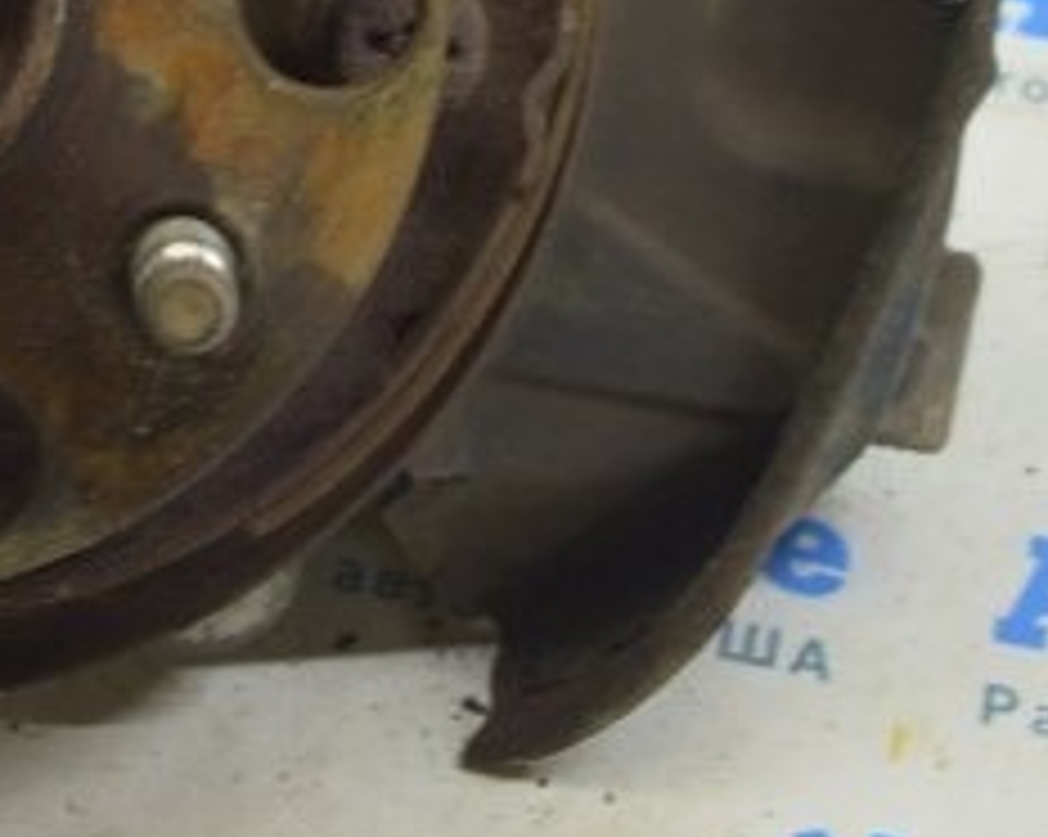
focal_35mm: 136
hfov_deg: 13.9
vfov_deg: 10.8
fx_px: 4215
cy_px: -488
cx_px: -18
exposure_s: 1/20
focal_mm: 22
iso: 400
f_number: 5.6
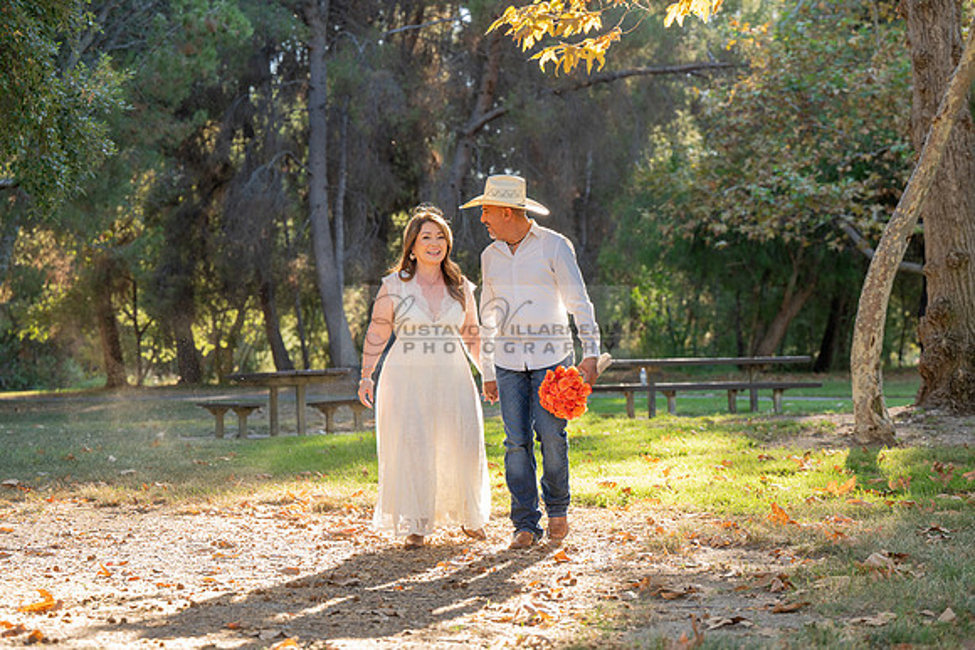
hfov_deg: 23.6
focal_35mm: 86
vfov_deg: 15.9
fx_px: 2330
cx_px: 488
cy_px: 325
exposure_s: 1/200
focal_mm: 86
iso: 200
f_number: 4
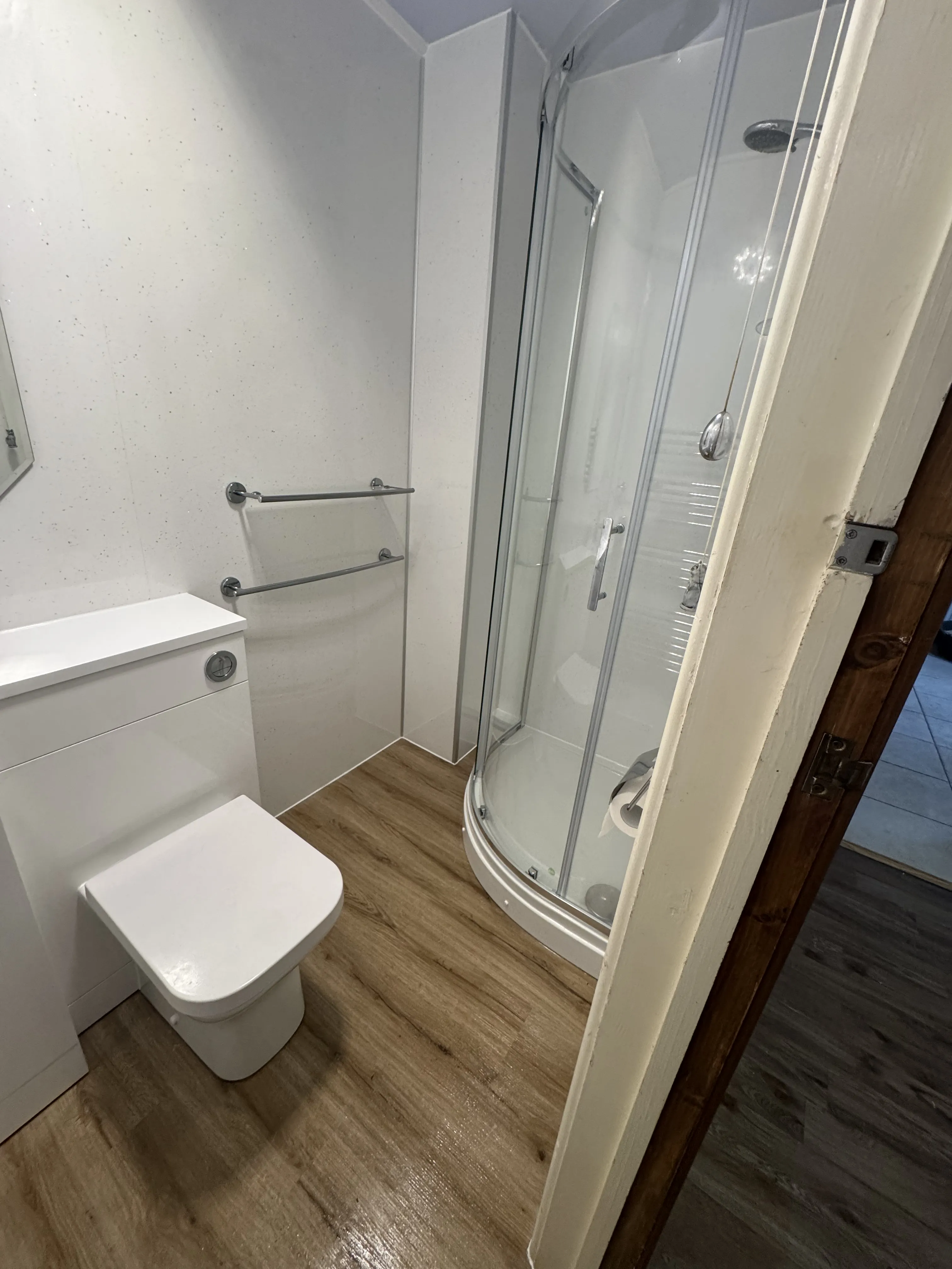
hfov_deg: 85.7
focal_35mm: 14
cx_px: 476
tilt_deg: -21.3
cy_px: 634
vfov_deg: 102.1
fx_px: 513
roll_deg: -5.2
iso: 250
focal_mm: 2.22
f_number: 2.2
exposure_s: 1/100
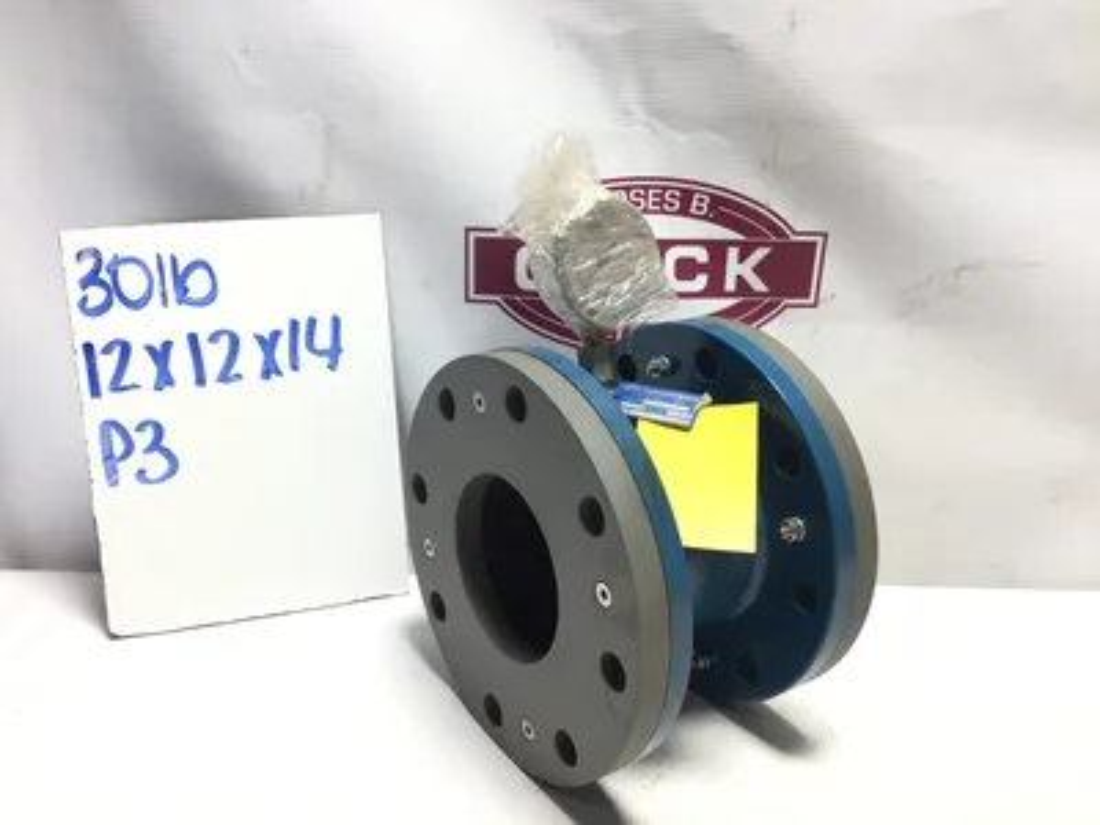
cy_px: 412
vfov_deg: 45.4
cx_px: 550
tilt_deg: -20.1
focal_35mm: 31
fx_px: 985
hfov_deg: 58.4
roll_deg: -2.8
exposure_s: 1/120
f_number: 2.4
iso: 40
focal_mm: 3.3
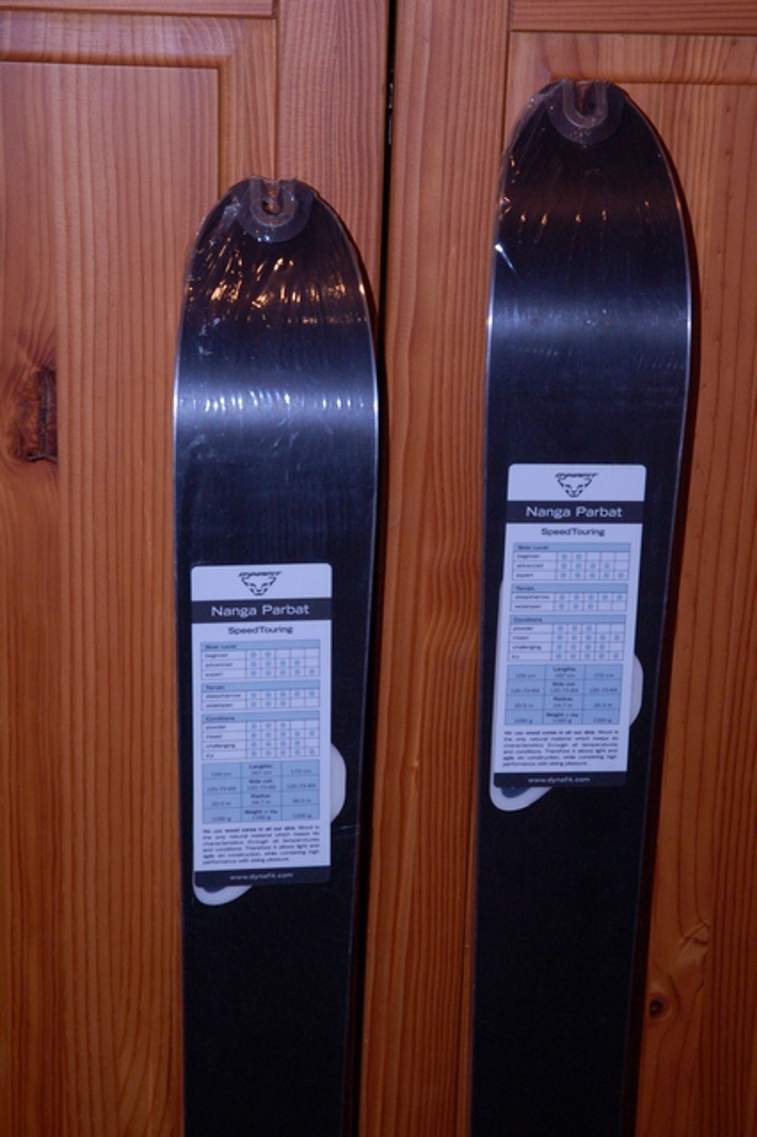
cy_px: 568
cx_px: 378
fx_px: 2368
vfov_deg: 27.0
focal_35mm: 75
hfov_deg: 18.2
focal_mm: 50
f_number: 4.5
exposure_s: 1/100
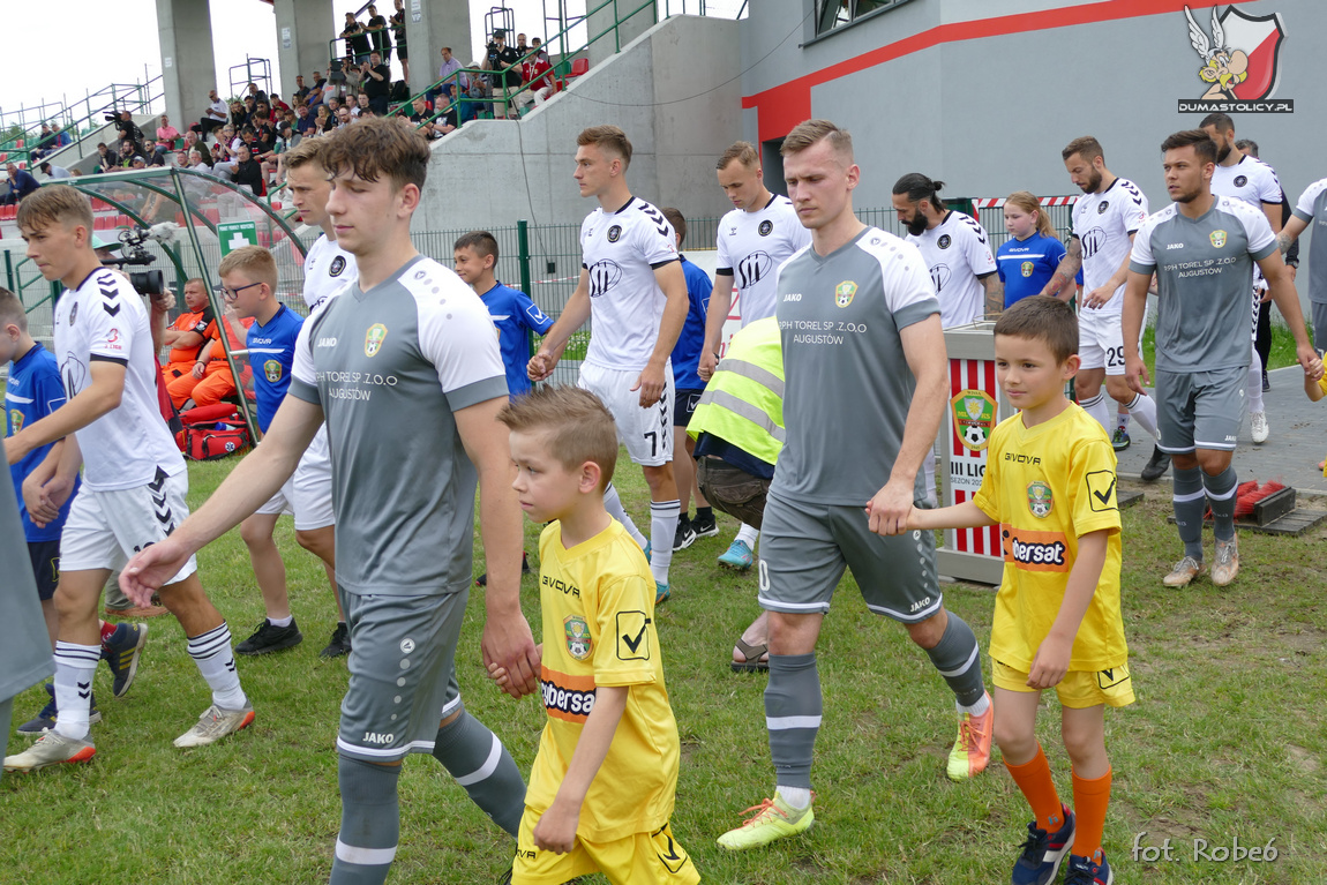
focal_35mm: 40
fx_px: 1475
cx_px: 664
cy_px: 442
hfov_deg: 48.5
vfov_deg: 33.4
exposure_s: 1/640
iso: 125
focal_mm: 14.5
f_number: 3.1
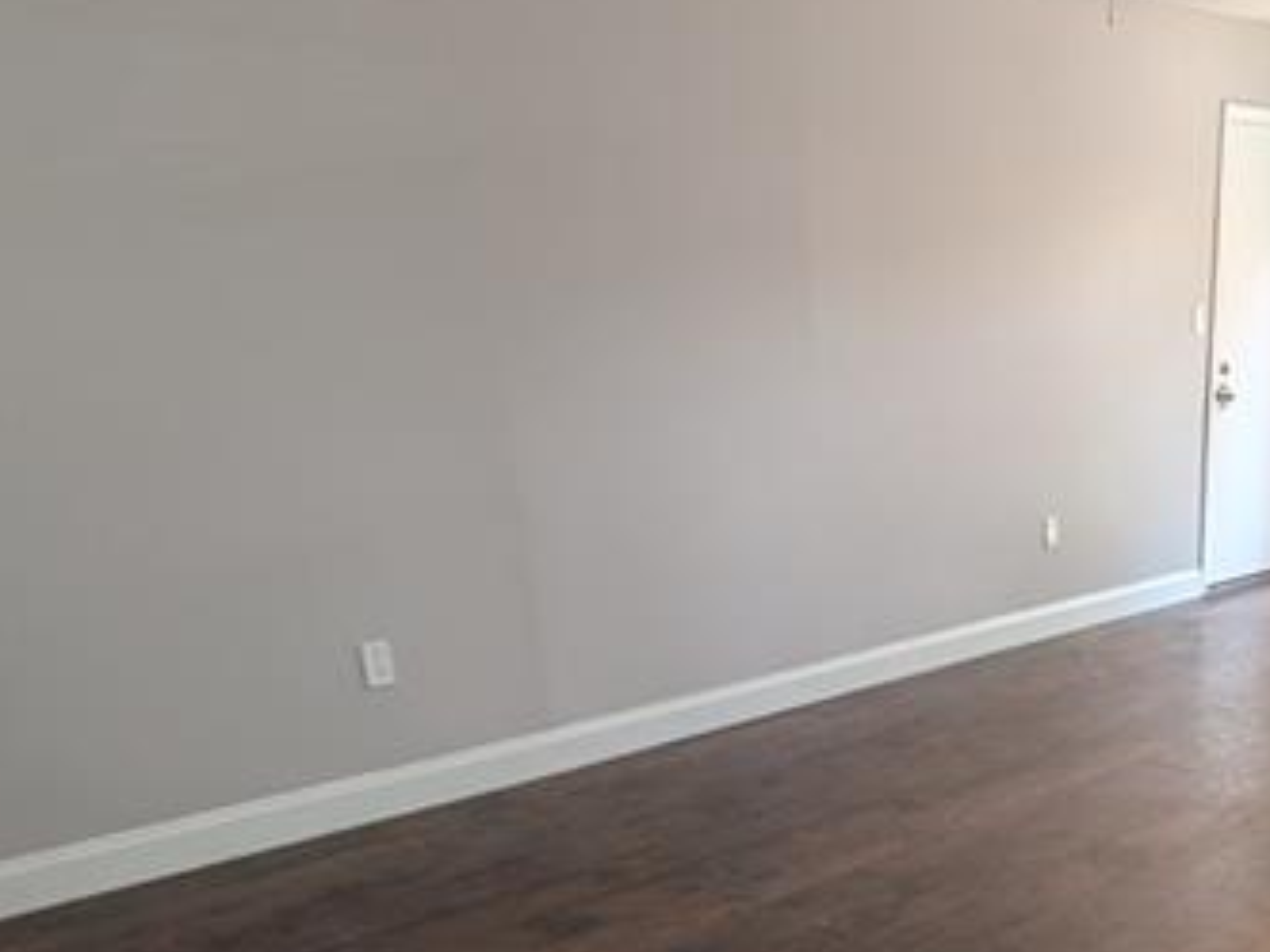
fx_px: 1357
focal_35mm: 37
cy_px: 952
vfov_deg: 35.1
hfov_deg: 47.1
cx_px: 1037
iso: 63
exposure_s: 1/120
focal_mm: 2.23
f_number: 1.95
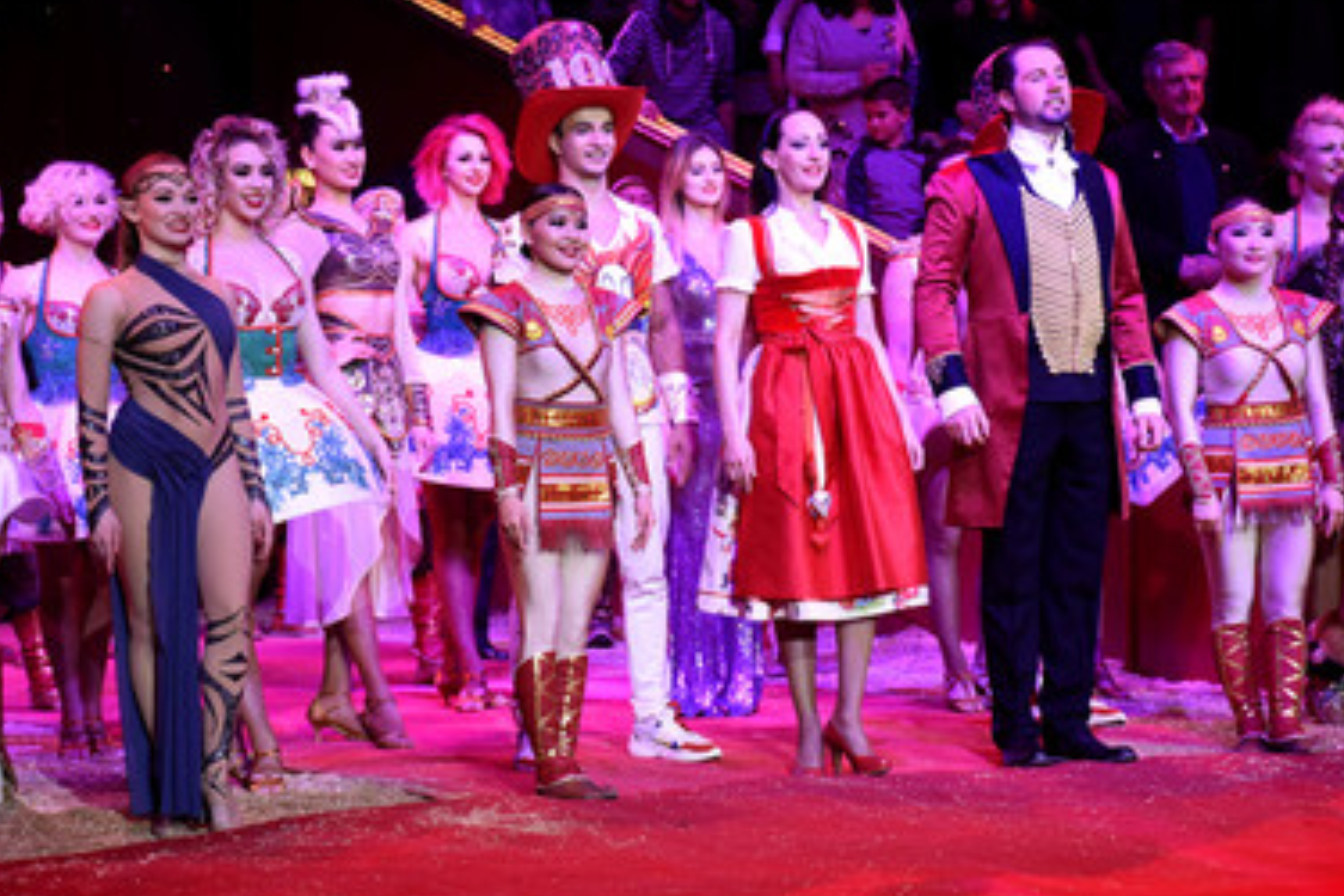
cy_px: 398
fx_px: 4442
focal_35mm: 119
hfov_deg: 17.2
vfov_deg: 11.5
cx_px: 643
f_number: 6.3
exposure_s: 1/160
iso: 3200
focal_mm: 66
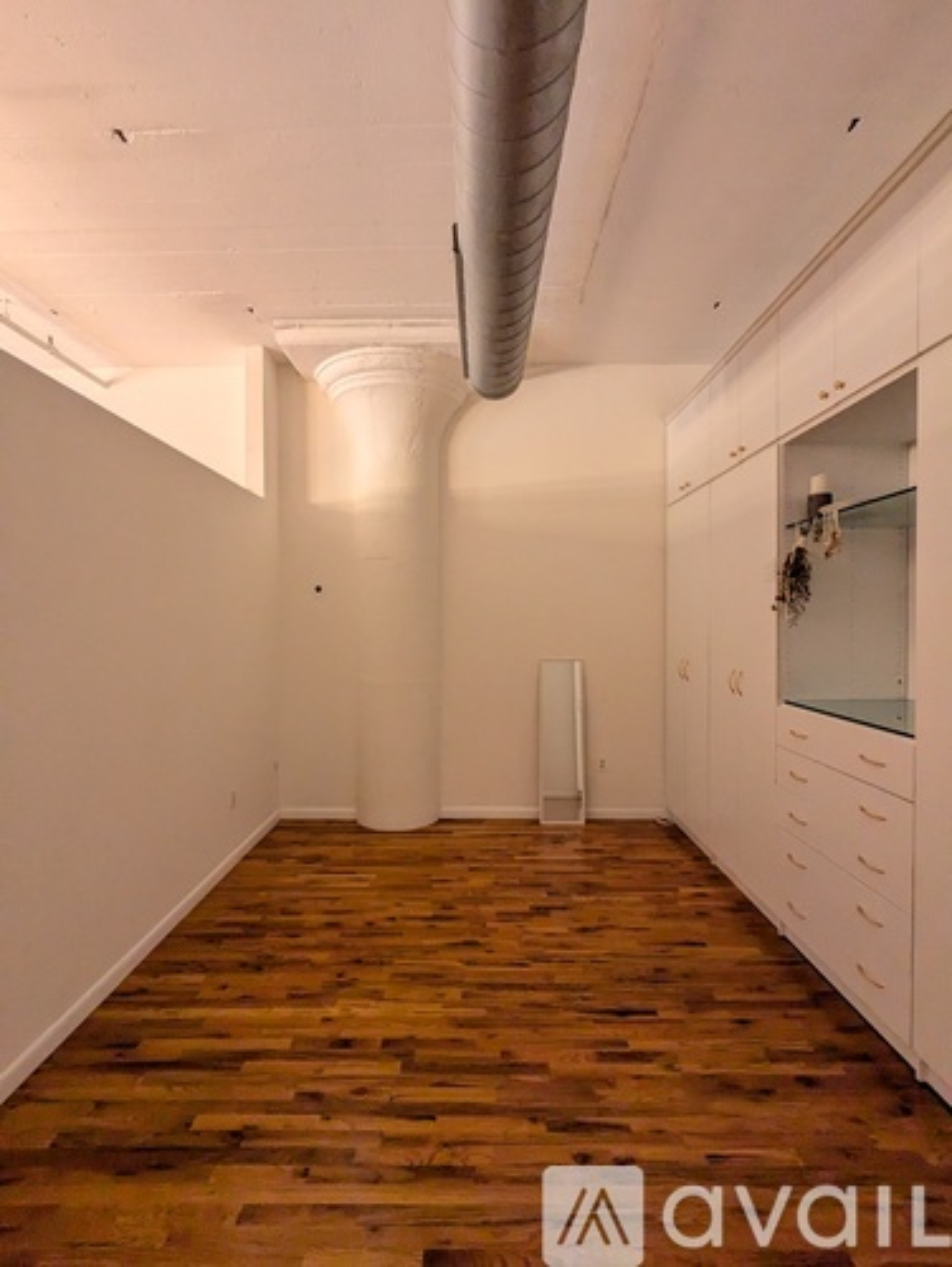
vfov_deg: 94.4
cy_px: 634
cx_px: 476
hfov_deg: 78.2
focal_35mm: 16
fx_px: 586
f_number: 2.2
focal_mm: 2.35
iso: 494
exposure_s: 1/60
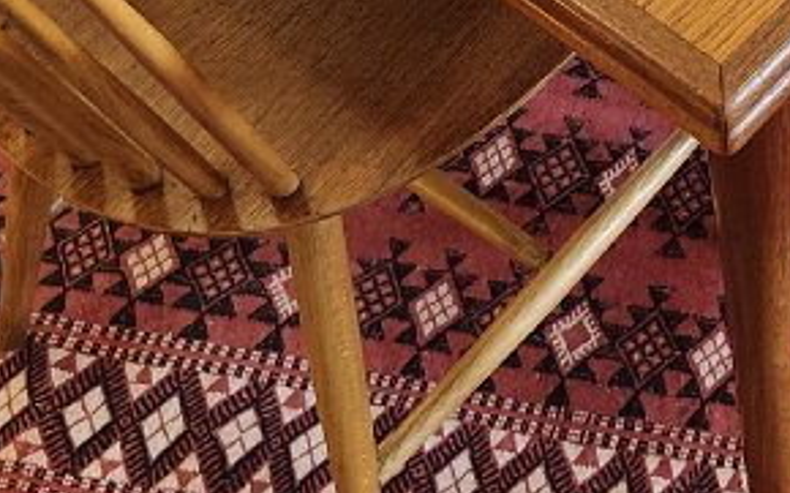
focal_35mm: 101
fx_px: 2174
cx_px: 913
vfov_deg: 12.2
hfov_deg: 19.5
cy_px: -308
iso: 400
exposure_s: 1/50
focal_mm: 6.07
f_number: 1.7
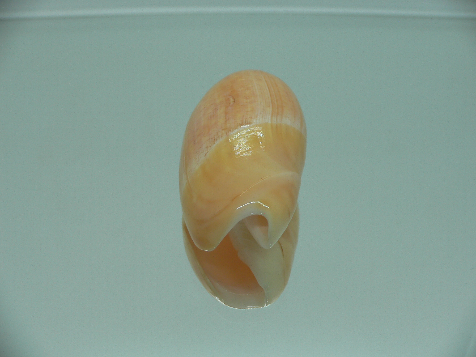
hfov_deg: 52.6
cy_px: 178
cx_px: 238
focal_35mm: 35
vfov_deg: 40.7
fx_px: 481
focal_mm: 4.6
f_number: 2.8
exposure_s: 1/80
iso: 80
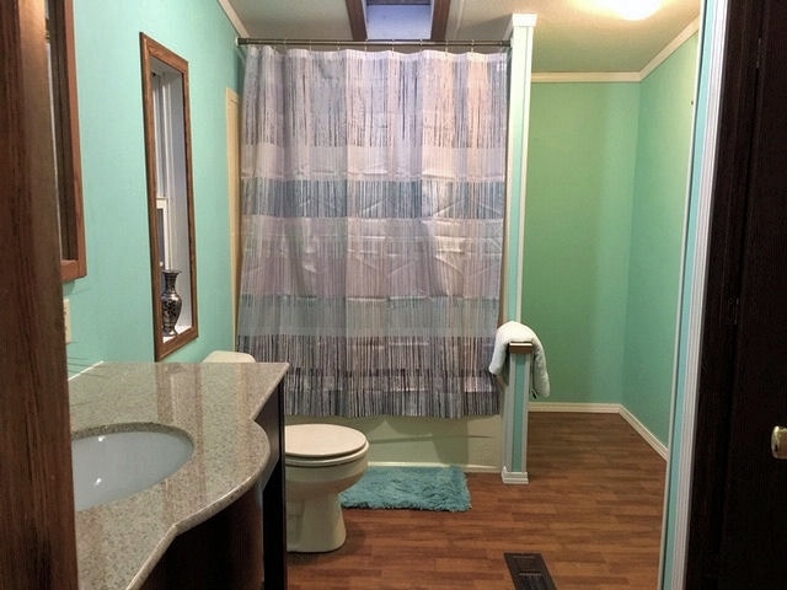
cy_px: 295
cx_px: 394
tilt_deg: -7.8
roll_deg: -0.3
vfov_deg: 48.2
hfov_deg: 61.7
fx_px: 659
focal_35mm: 29
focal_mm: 4.15
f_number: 2.2
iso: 80
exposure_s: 1/15
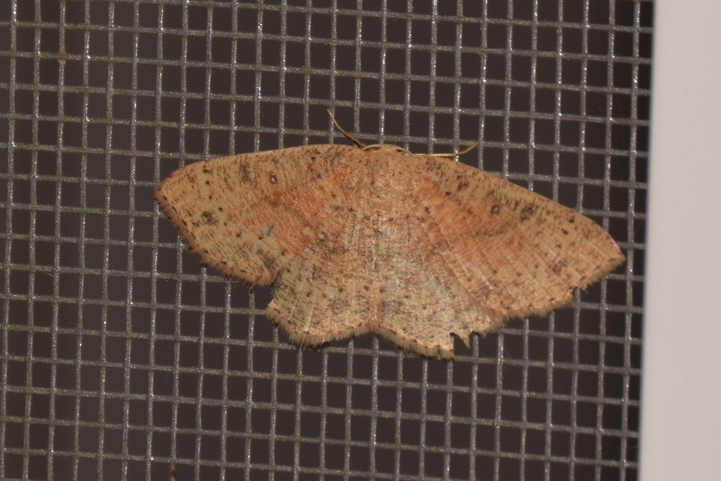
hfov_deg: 9.8
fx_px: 4206
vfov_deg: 6.5
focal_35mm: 210
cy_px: 240
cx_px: 360
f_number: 16
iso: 100
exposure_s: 1/125
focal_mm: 140
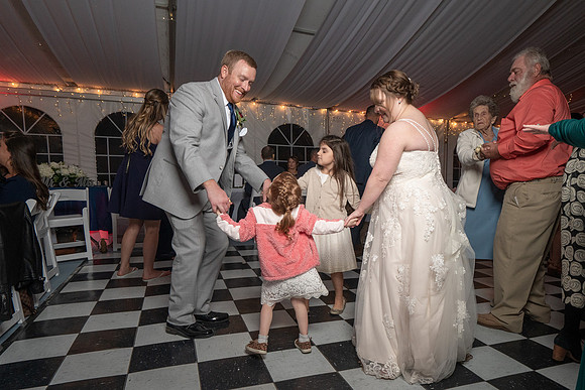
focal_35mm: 24
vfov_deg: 53.1
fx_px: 390
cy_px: 221
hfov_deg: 73.5
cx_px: 331
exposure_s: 1/250
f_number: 5.6
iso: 2000
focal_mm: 20
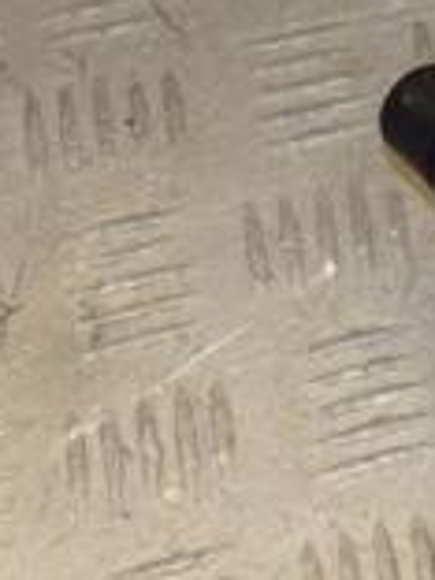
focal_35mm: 177
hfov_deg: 7.9
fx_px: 2966
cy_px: 260
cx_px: 978
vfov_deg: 11.2
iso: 800
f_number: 8
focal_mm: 32
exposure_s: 1/200
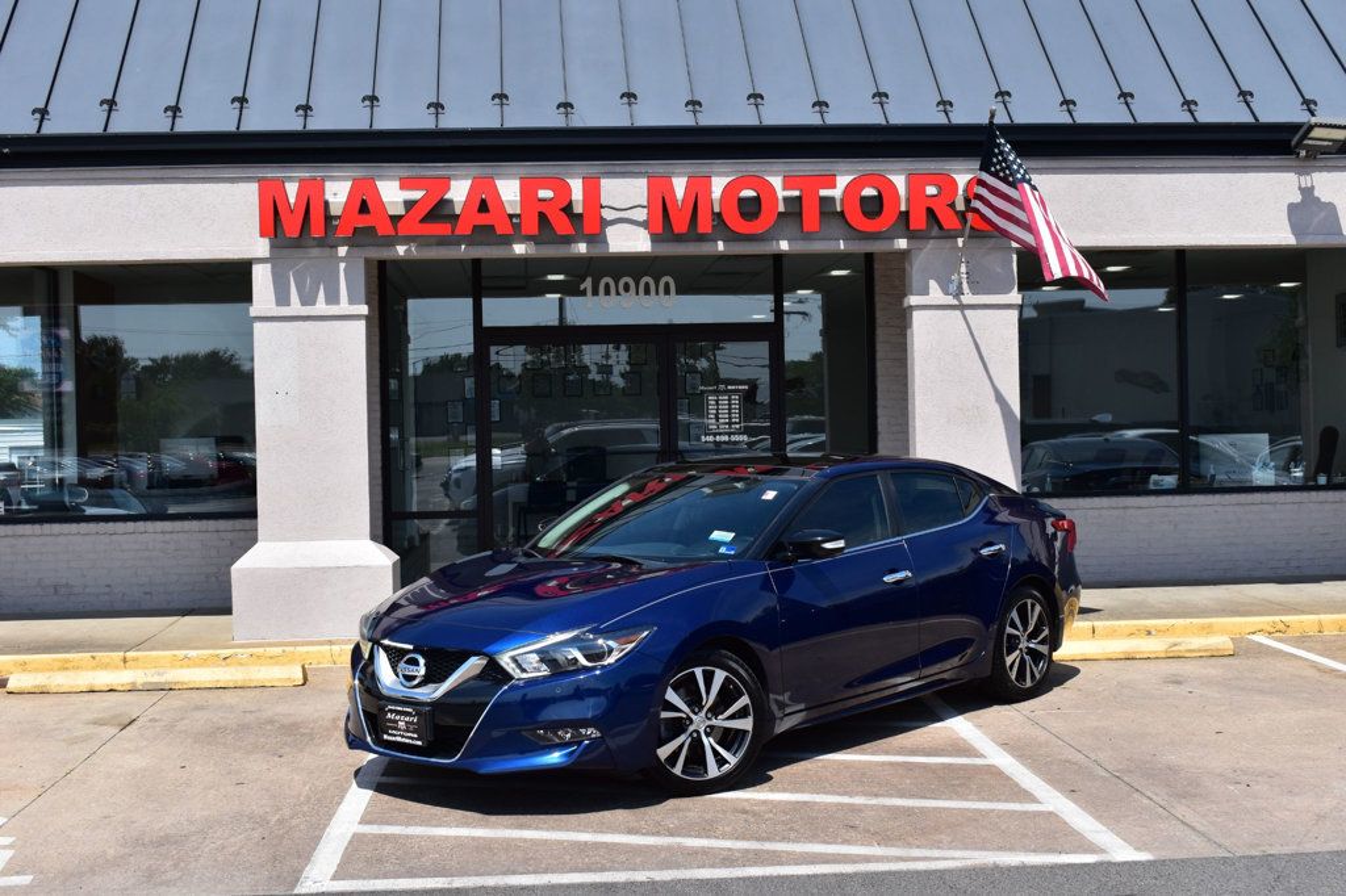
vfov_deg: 28.9
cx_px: 673
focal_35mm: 46
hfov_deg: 42.3
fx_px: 1738
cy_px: 448
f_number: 11
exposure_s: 1/500
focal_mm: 31
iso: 320
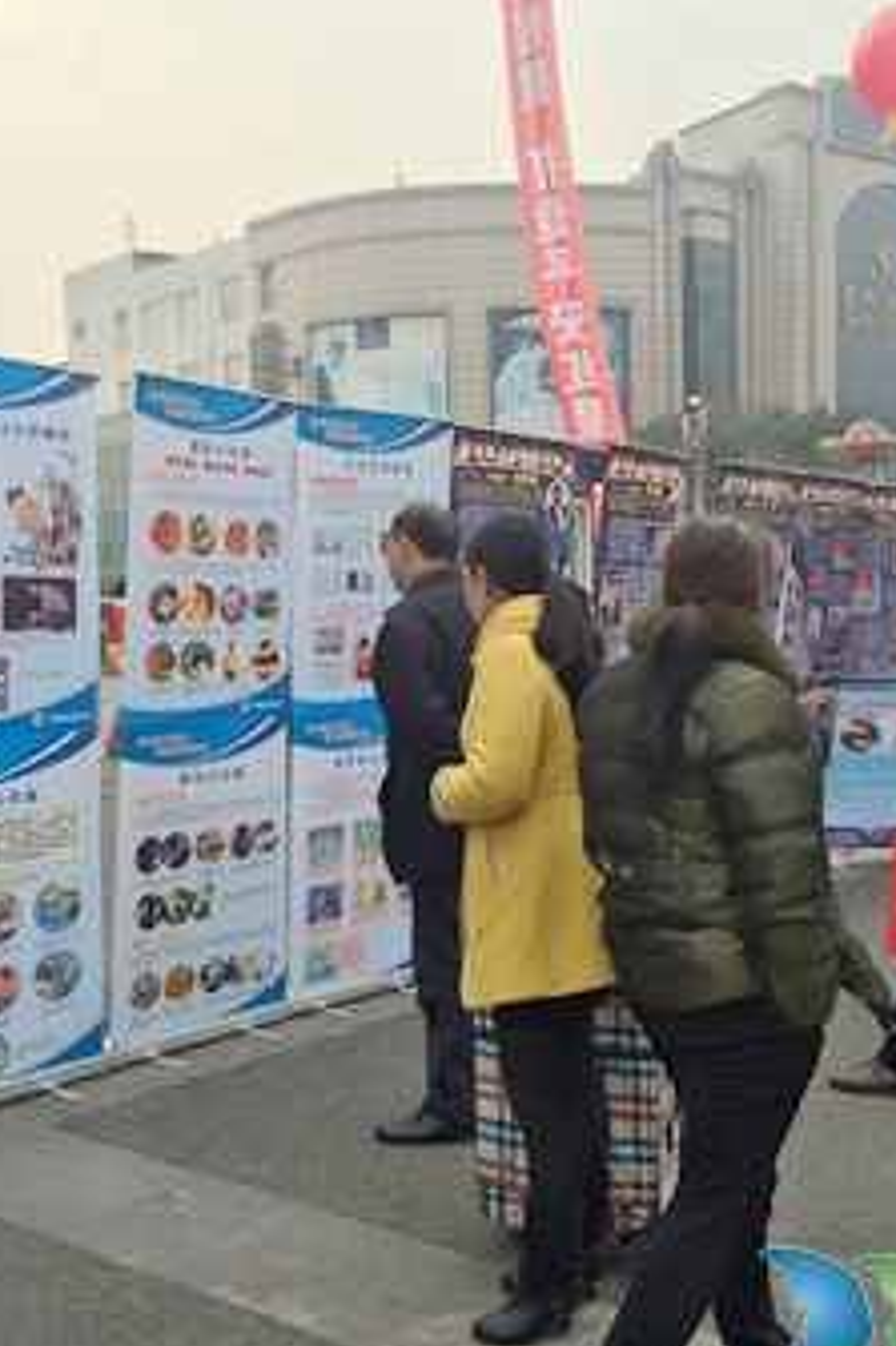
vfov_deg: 43.6
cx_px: 398
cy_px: 717
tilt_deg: -4.9
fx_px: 1682
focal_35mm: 45
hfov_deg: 29.8
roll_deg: +2.2
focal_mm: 4.15
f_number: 2.2
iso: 32
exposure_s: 1/760
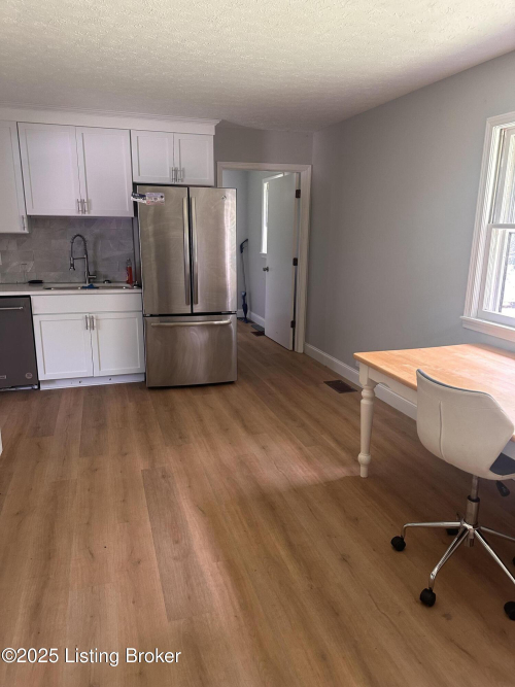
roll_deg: -2.1
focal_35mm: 24
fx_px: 476
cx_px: 258
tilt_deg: -13.2
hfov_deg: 56.8
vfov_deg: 71.6
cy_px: 344
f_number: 1.78
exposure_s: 1/60
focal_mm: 6.86
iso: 250
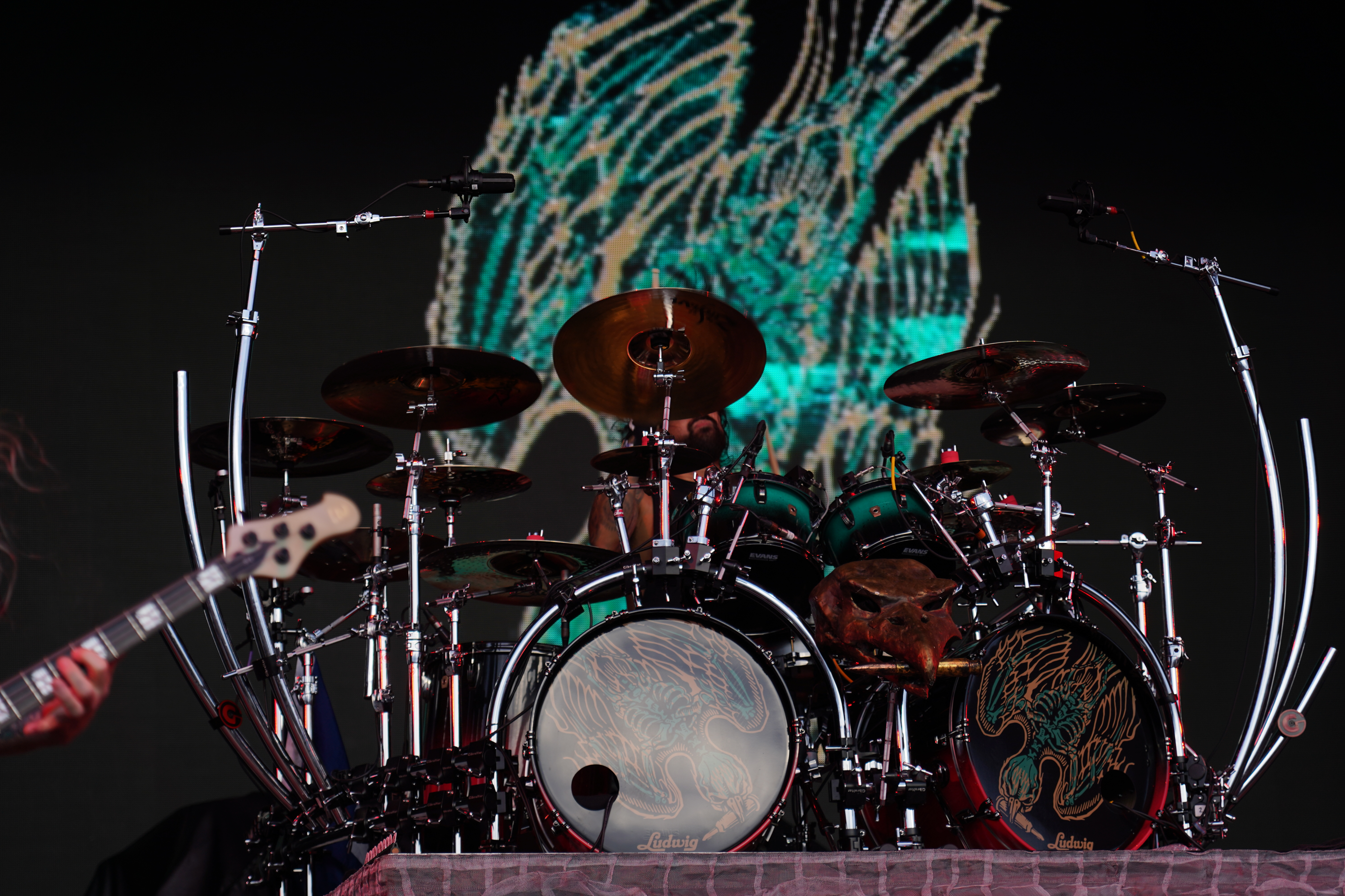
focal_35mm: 105
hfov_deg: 19.5
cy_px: 448
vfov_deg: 13.0
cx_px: 672
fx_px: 3923
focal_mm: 105
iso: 100
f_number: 4
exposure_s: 1/125
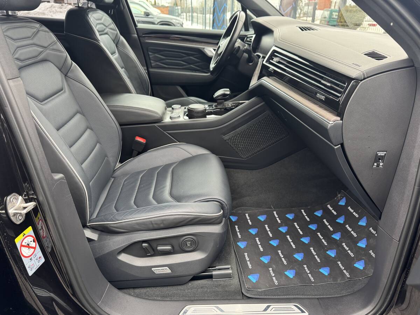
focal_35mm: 24
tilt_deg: -25.2
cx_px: 210
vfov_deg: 56.8
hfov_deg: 71.6
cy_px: 158
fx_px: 291
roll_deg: -0.5
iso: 160
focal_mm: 6.76
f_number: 1.78
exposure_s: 1/121
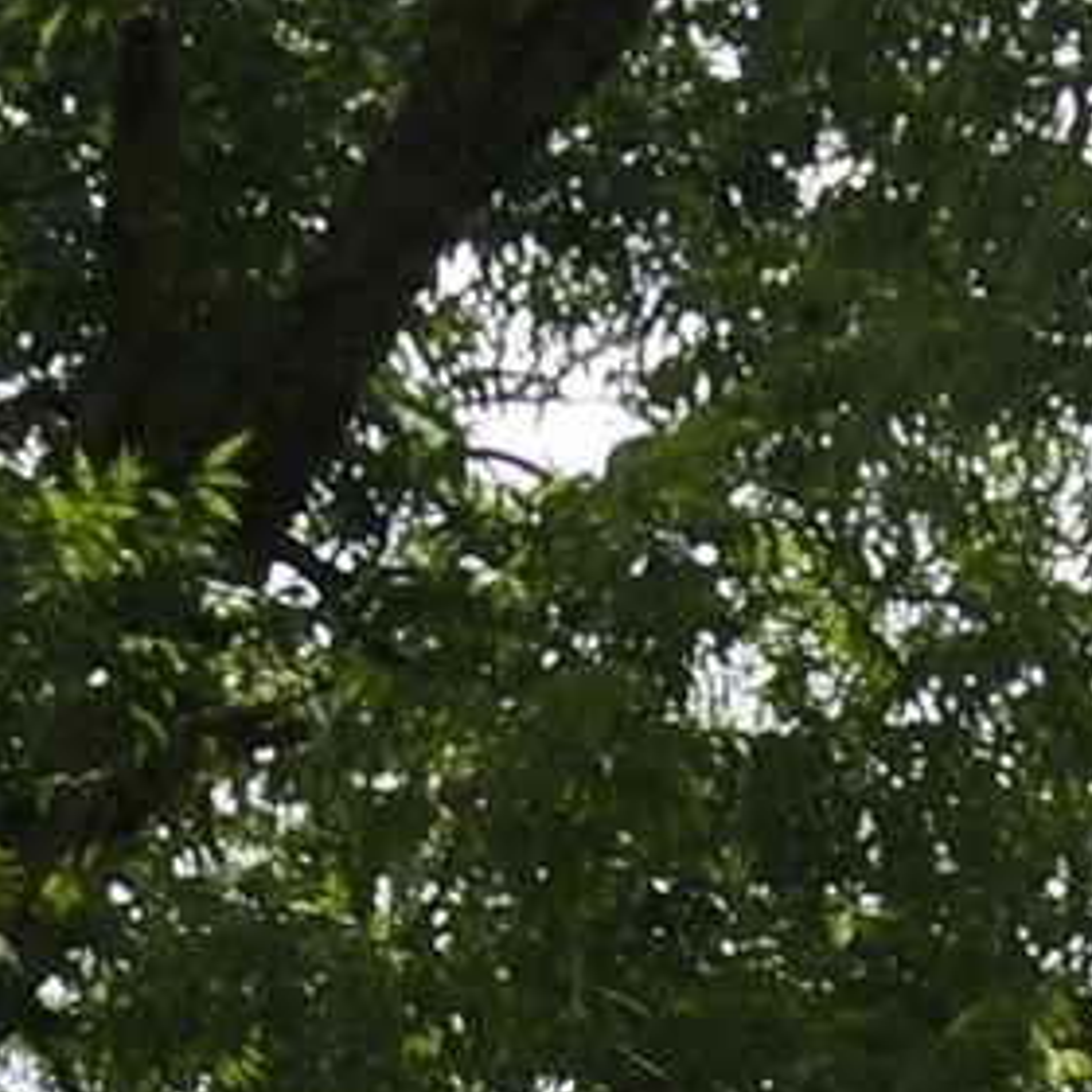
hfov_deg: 5.2
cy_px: 3565
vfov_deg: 4.9
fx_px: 11956
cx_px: 242
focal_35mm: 335
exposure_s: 1/160
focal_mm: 24
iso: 200
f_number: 13
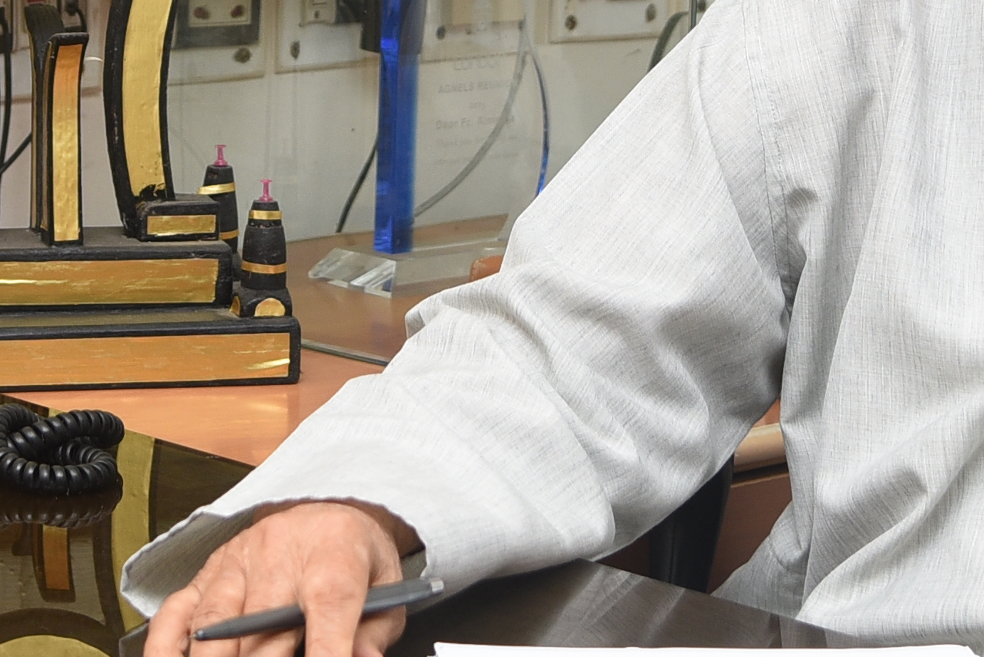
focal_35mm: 148
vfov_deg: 9.1
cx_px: 298
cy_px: -221
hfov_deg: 13.8
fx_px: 4047
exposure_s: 1/160
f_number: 4.5
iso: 400
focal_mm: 34
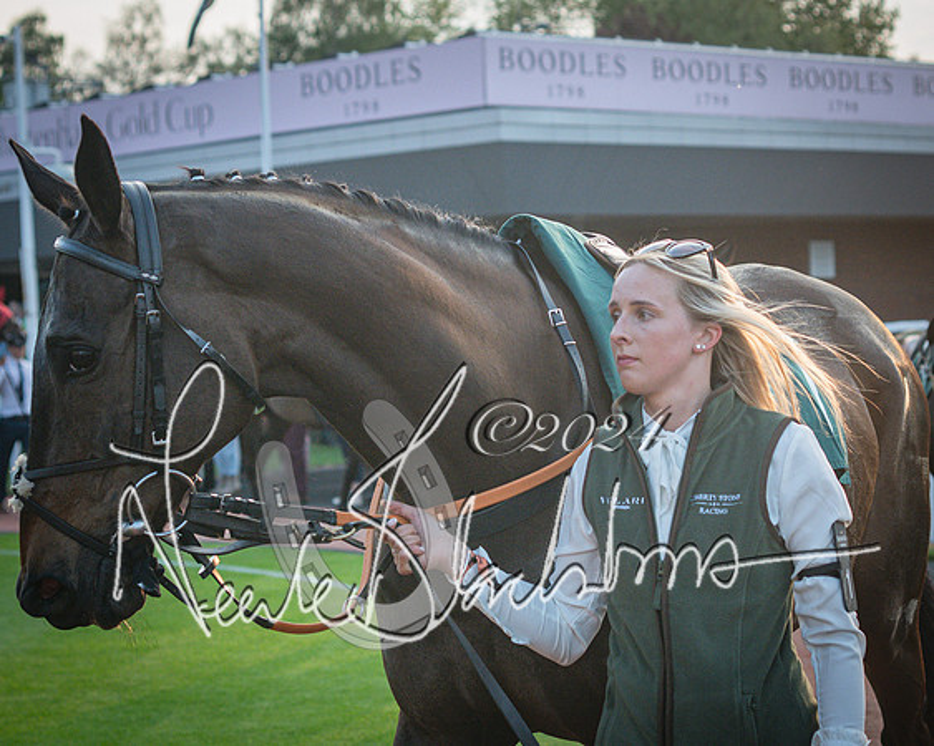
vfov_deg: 16.6
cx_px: 613
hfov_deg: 20.6
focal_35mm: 93
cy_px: 339
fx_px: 2557
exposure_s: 1/1600
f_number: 3.5
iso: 640
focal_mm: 50
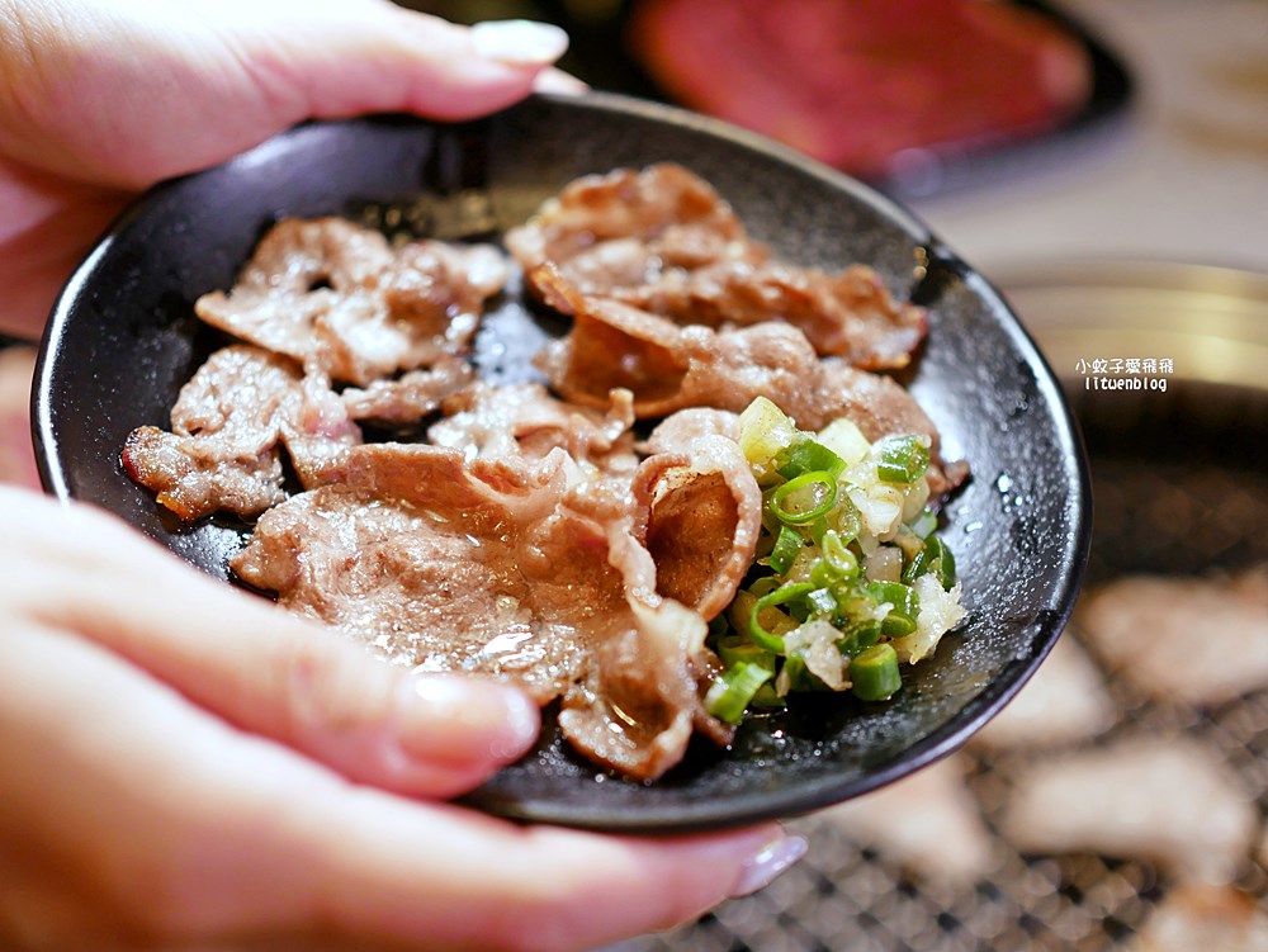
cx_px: 634
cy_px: 476
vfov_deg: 29.1
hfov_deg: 38.2
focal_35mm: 50
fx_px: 1832
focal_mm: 25
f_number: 1.8
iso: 200
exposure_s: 1/160
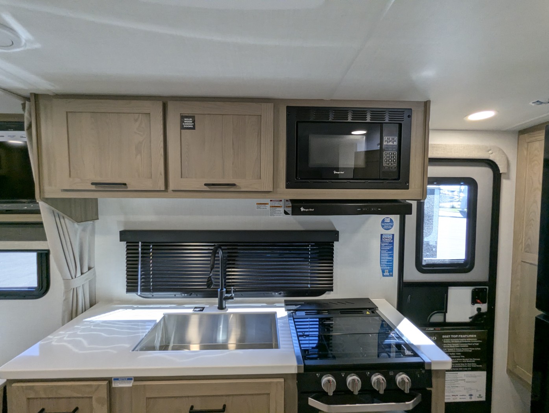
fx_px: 254
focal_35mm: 16
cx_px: 274
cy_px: 206
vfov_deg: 78.2
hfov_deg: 94.4
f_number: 2.2
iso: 177
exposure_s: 1/157
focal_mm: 2.35
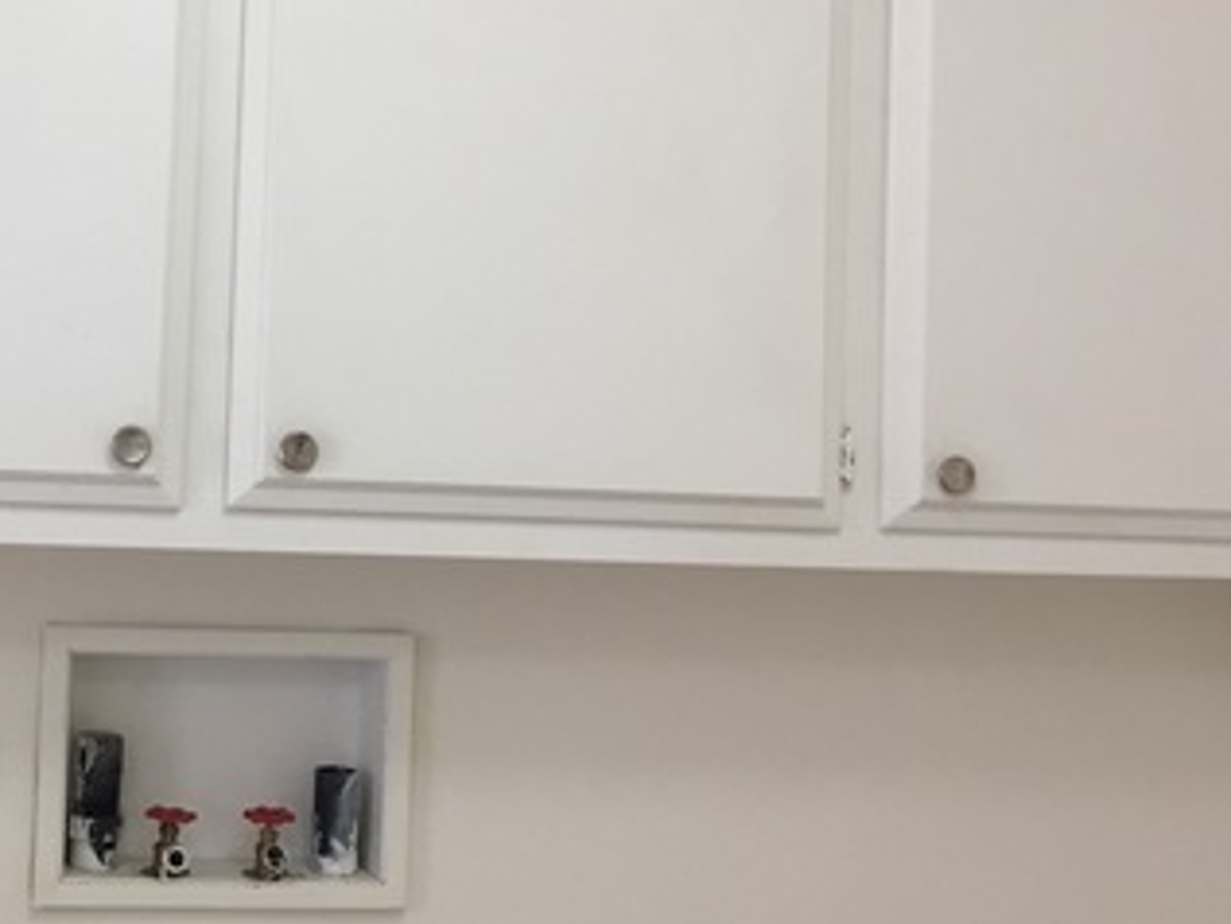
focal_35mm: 61
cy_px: 245
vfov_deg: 23.8
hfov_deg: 30.2
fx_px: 2170
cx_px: 99
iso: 64
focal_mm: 4.15
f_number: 2.2
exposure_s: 1/30
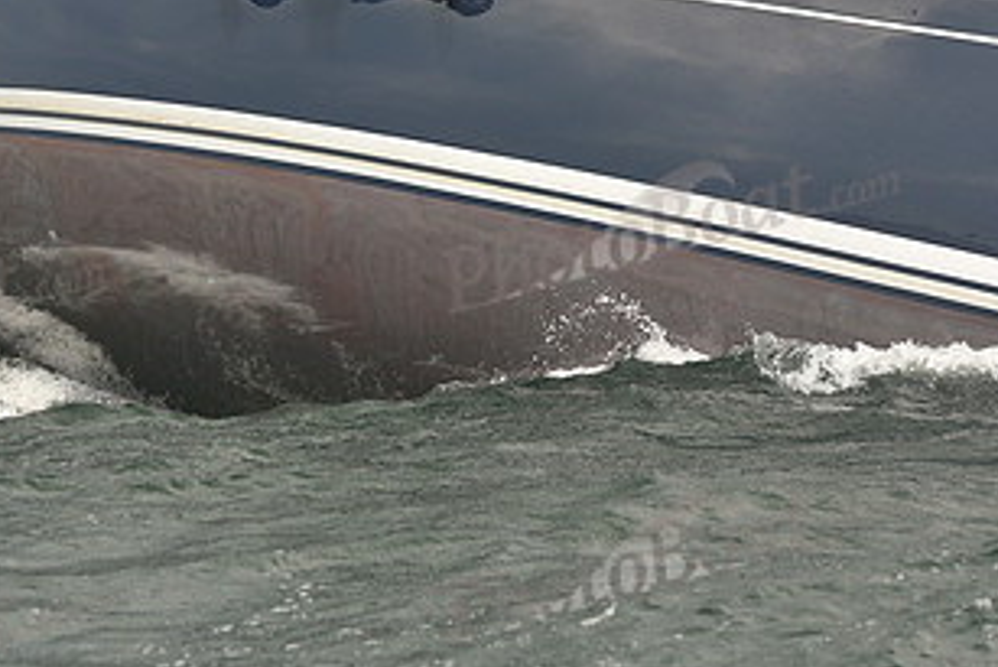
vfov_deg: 7.4
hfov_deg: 11.1
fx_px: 5131
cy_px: 106
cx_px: 276
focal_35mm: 185
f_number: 5
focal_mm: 98
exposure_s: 1/640
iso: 250
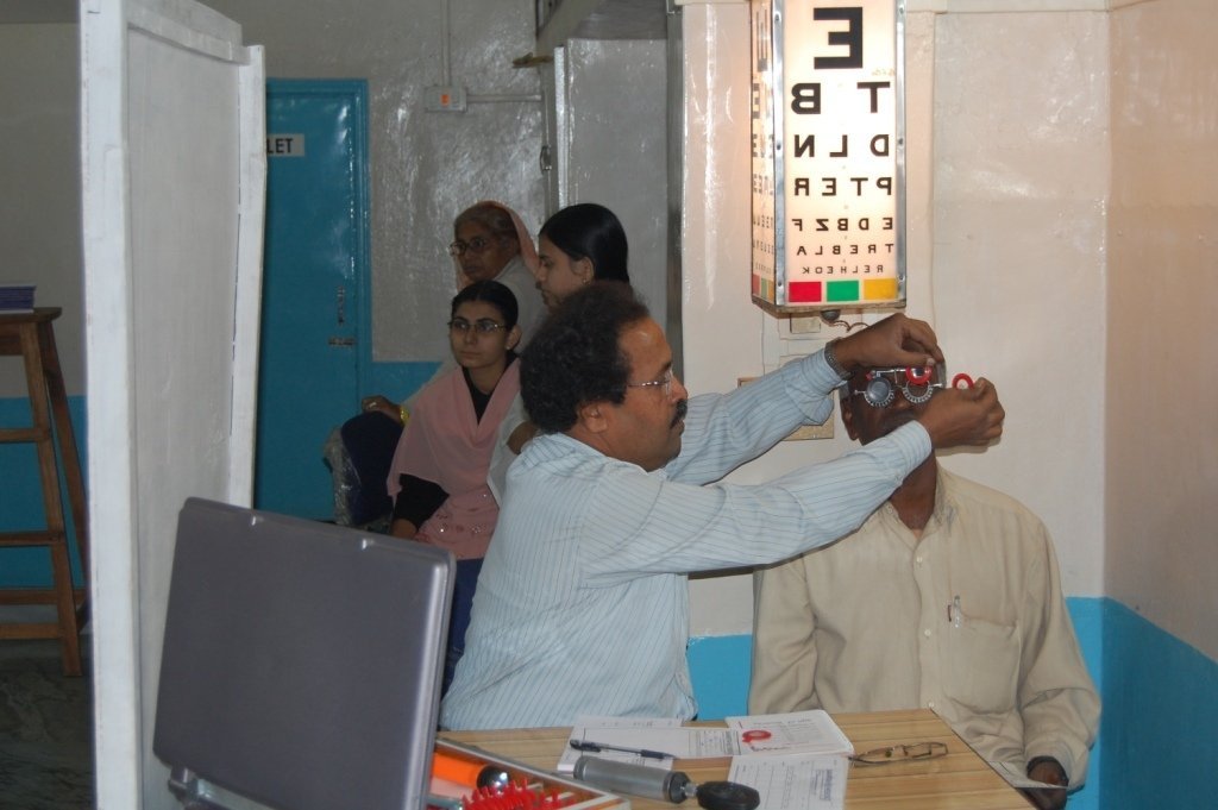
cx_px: 609
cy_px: 405
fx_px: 1927
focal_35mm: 57
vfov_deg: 23.7
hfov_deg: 35.1
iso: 400
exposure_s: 1/60
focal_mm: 38
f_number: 5
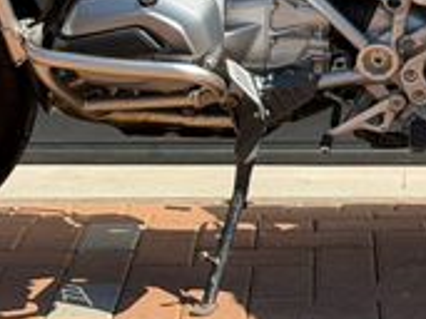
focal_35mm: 180
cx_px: 394
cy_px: -152
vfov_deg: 8.1
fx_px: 2214
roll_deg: +0.0
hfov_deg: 10.9
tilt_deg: -2.7
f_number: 1.78
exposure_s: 1/2208
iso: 64
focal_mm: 6.76
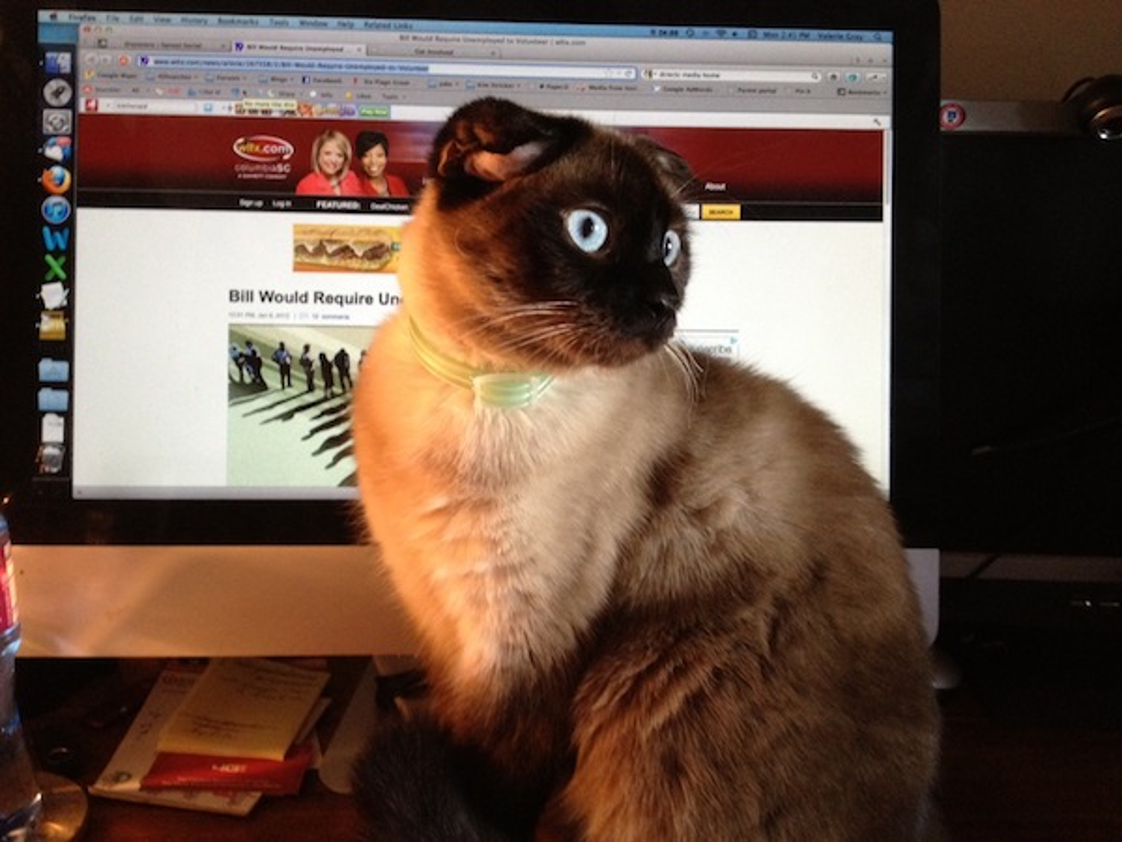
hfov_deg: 52.6
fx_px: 1134
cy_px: 421
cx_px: 561
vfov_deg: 40.7
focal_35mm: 35
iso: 320
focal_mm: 4.28
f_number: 2.4
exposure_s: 1/20
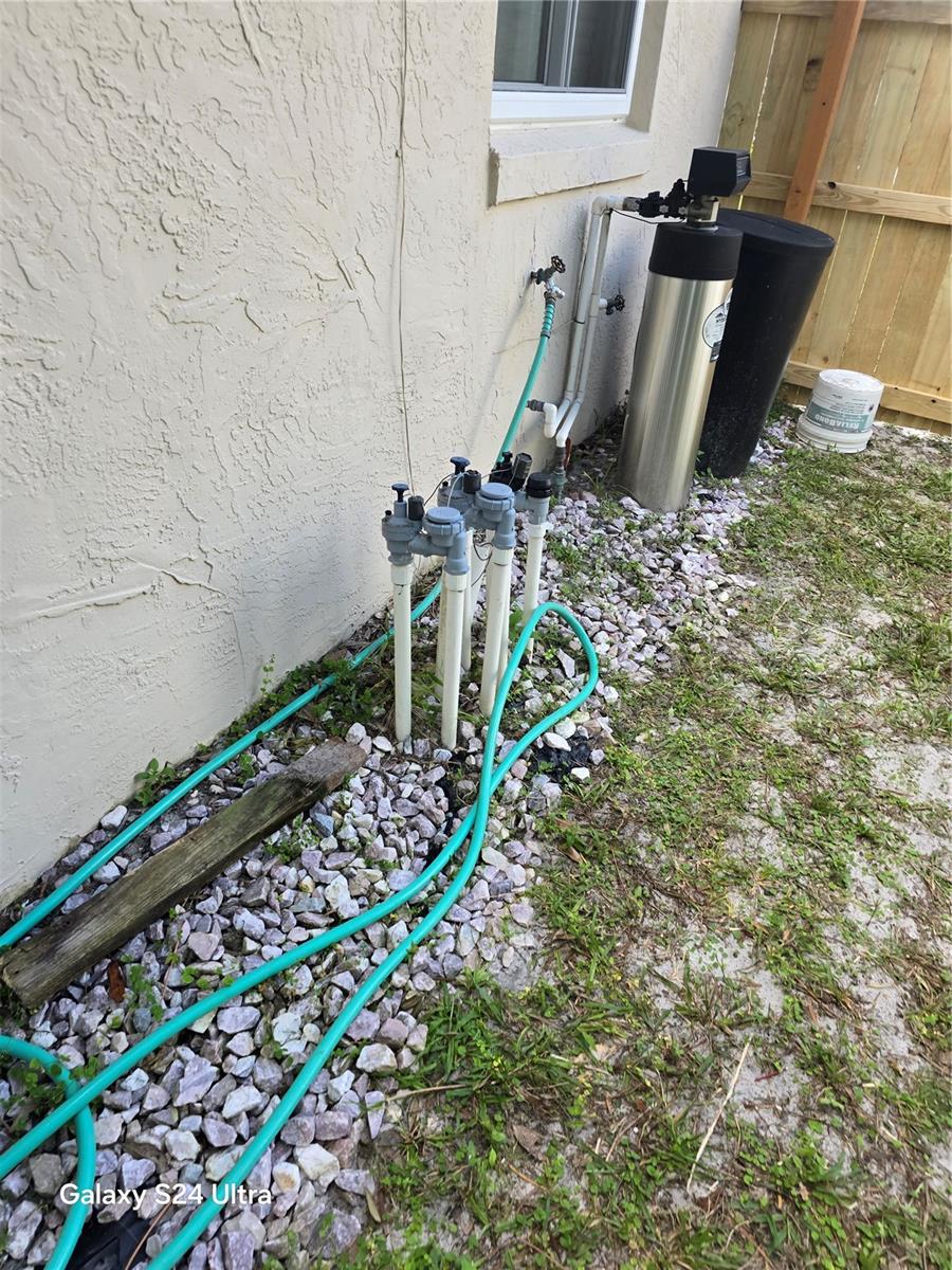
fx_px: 843
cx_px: 476
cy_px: 635
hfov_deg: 58.9
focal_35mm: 23
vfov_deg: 73.9
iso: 40
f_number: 1.7
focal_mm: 6.3
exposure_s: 1/180
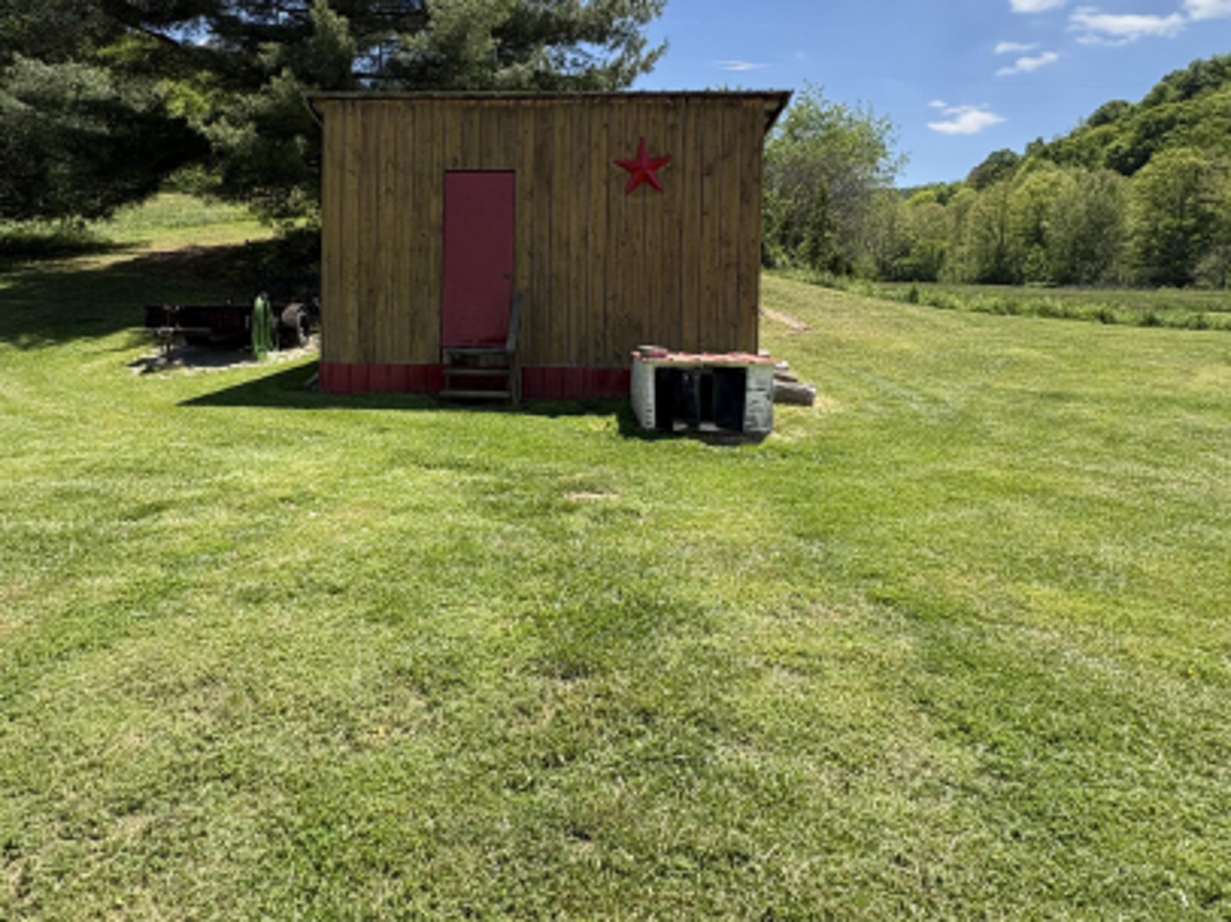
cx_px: 493
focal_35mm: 23
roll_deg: -0.9
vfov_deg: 57.9
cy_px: 331
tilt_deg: -0.4
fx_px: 817
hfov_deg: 73.2
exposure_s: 1/944
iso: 50
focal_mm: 2.22
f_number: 2.2
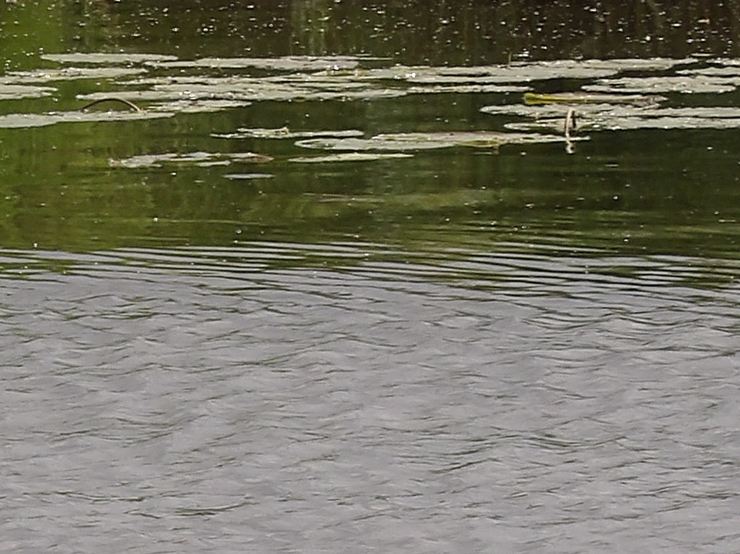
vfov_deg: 1.5
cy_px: 570
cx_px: -535
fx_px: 21073
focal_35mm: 986
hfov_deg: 2.0
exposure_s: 1/771
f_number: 4.5
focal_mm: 39.8
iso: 100
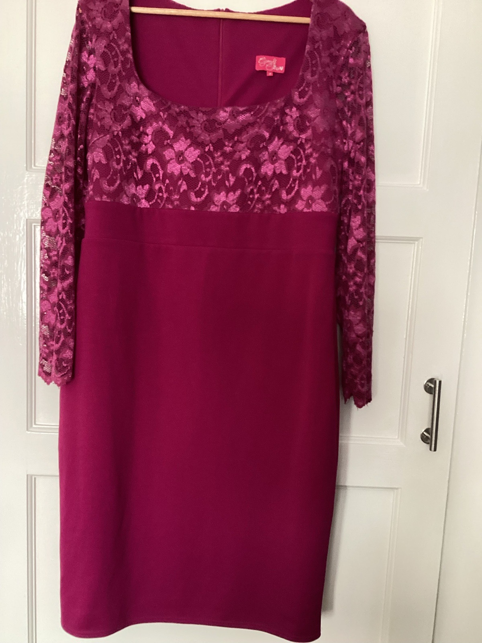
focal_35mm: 31
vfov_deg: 58.4
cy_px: 322
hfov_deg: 45.4
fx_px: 576
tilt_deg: -10.5
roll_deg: -1.9
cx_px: 241
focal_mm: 3.3
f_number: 2.4
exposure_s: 1/50
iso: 125
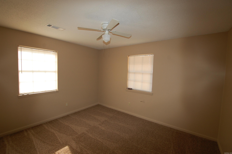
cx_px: 116
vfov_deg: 77.2
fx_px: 97
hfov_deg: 100.4
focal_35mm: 15
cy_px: 77
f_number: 5
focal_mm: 10
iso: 400
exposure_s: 1/100
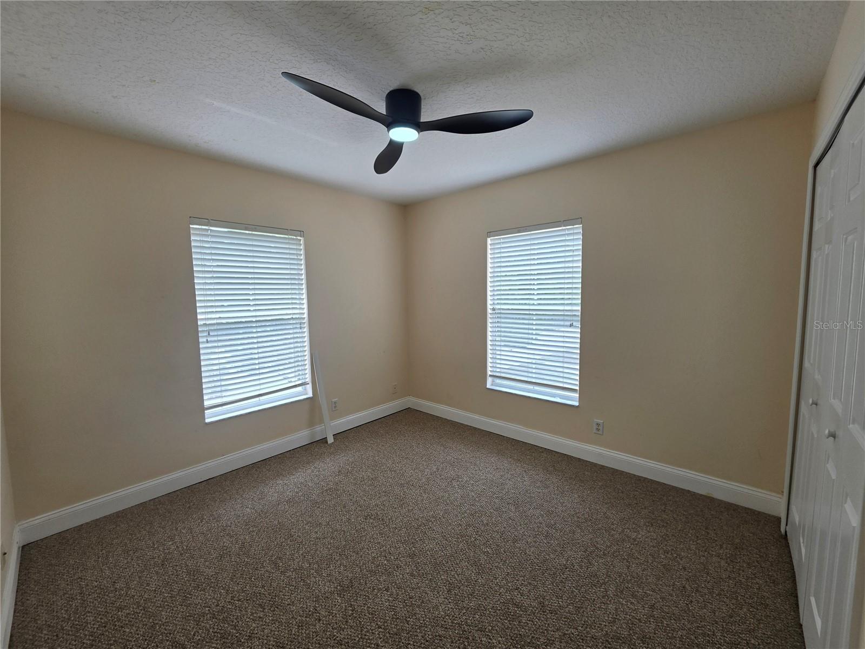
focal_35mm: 13
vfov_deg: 89.9
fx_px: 325
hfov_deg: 106.2
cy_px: 324
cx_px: 432
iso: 32
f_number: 1.9
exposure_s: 1/120
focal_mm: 2.2
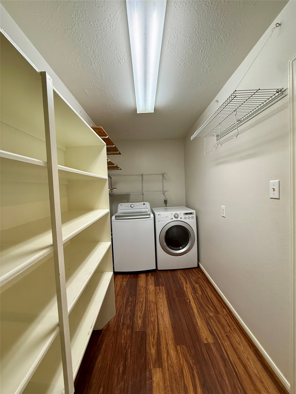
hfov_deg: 85.7
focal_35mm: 14
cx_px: 148
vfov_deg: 102.1
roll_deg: +2.4
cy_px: 197
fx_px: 160
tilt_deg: -2.2
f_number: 2.2
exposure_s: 1/60
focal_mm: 2.22
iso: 250
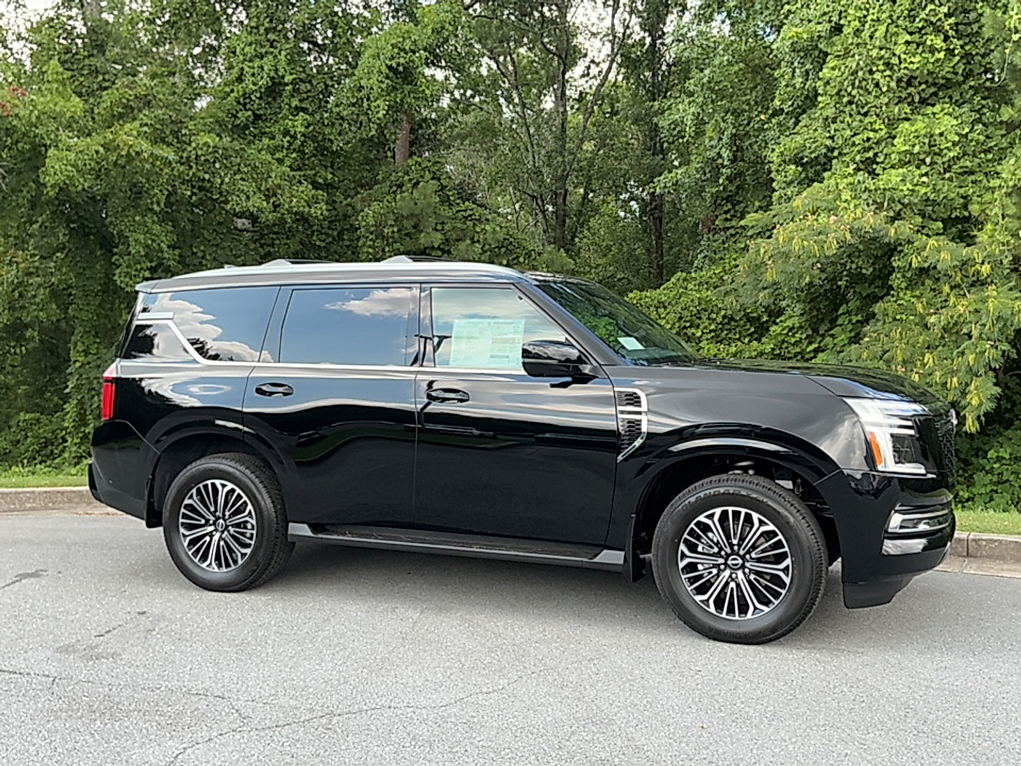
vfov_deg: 48.2
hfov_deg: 61.7
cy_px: 383
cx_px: 510
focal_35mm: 29
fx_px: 855
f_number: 1.8
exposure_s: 1/236
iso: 20
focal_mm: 3
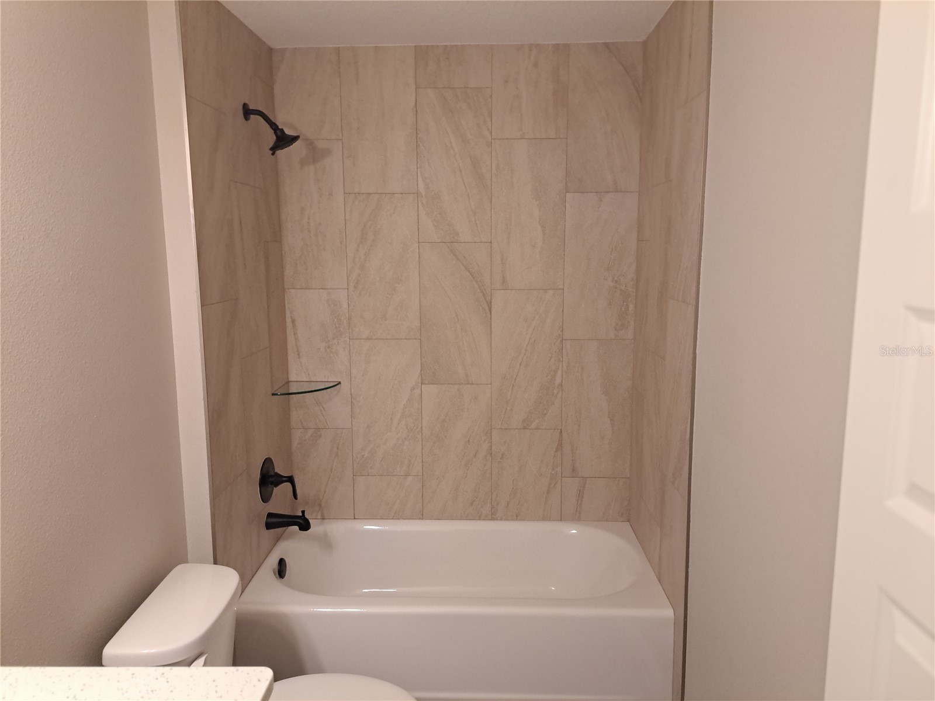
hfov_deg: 71.6
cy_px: 350
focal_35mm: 24
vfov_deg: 56.8
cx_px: 468
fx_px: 648
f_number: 1.8
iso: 160
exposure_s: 1/60
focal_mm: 5.23
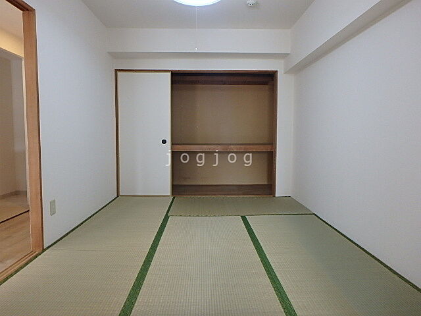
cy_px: 158
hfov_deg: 79.0
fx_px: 255
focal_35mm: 21
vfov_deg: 63.4
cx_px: 210
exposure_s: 1/40
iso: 200
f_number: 3.5
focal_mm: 3.7
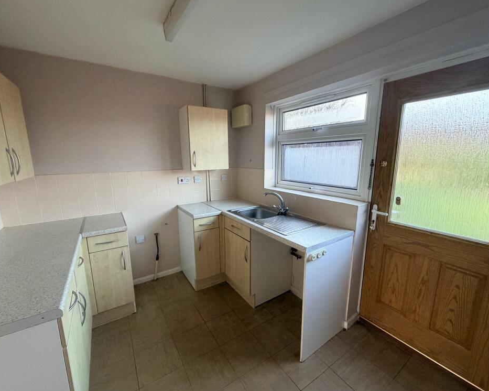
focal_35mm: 15
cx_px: 245
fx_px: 217
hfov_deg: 96.8
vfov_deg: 84.0
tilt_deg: -10.6
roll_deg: +0.2
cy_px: 197
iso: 250
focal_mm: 2.22
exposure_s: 1/121
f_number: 2.2
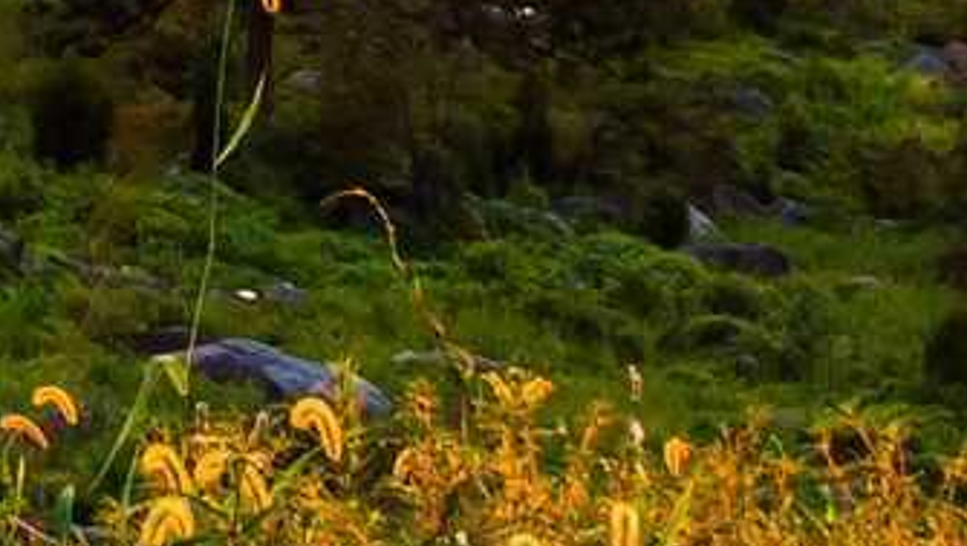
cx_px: -955
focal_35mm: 179
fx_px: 4593
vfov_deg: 6.1
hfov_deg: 11.0
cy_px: -1278
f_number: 14
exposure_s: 1/8
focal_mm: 18
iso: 200
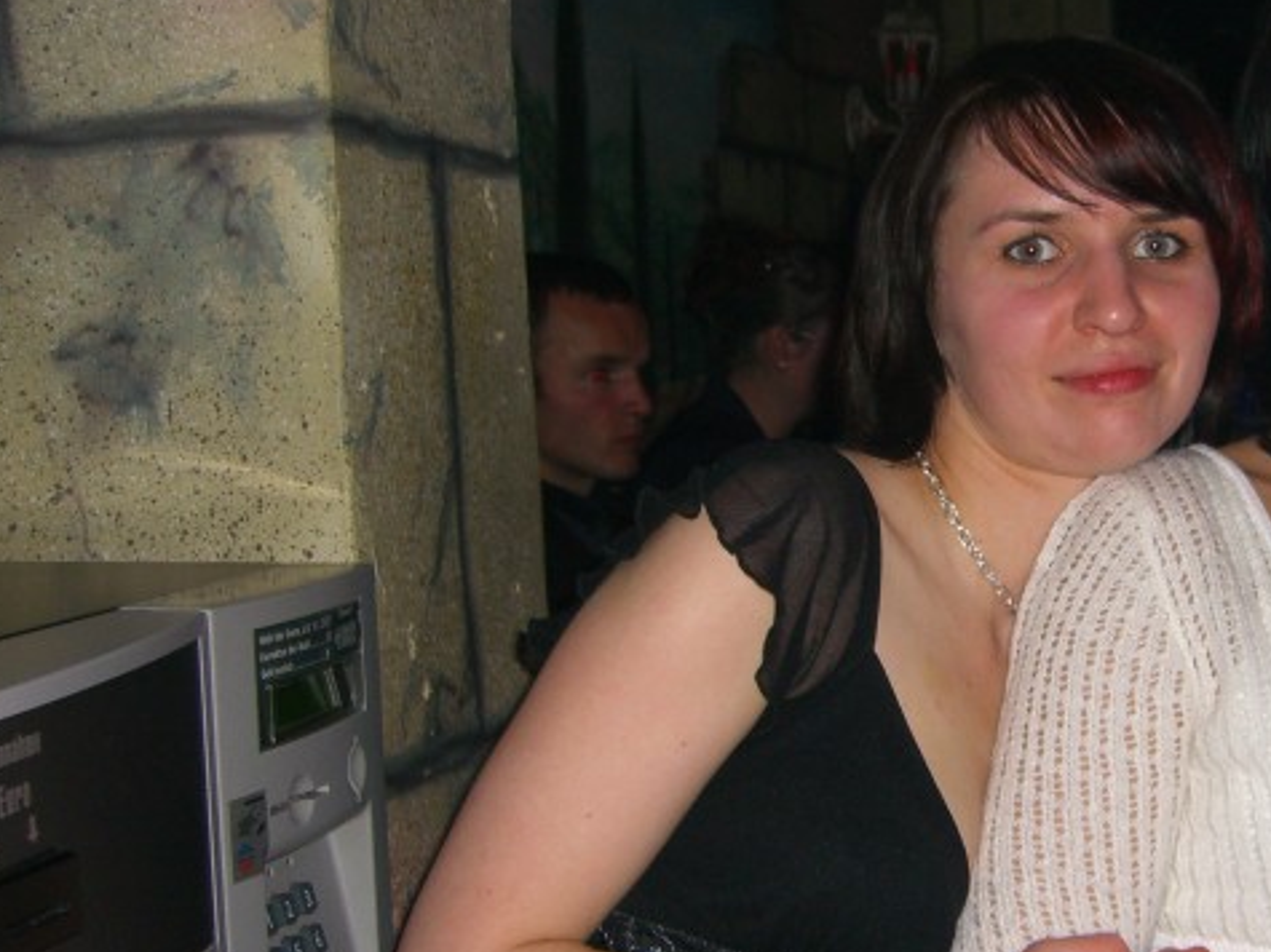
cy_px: 532
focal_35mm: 64
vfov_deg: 22.9
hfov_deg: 29.4
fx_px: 2349
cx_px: 1052
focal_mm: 7.9
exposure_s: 1/60
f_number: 2.8
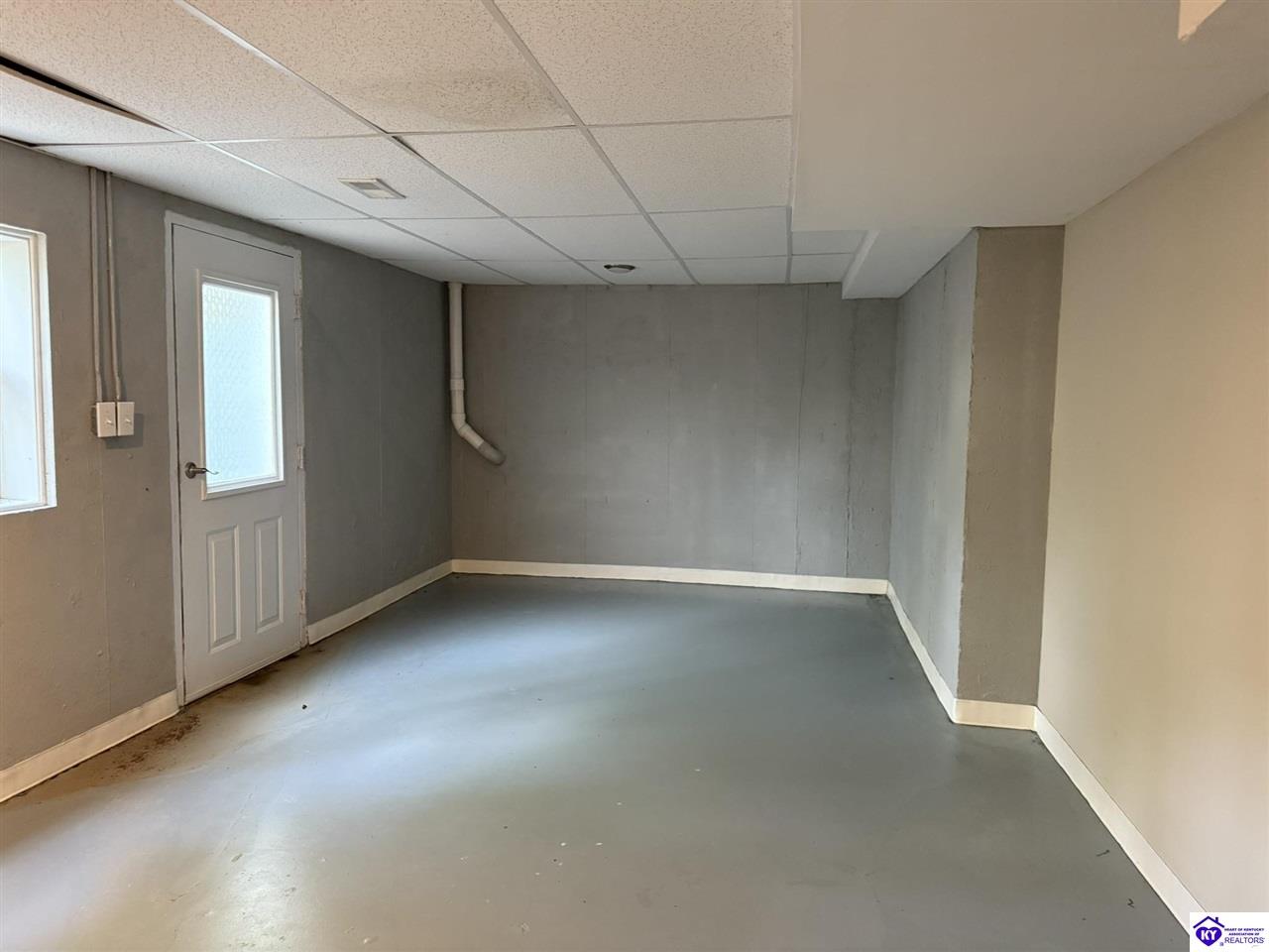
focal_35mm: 24
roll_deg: -0.6
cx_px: 634
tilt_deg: -4.6
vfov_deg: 56.8
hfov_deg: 71.6
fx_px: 880
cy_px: 476
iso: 500
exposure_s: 1/60
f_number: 1.78
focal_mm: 6.76
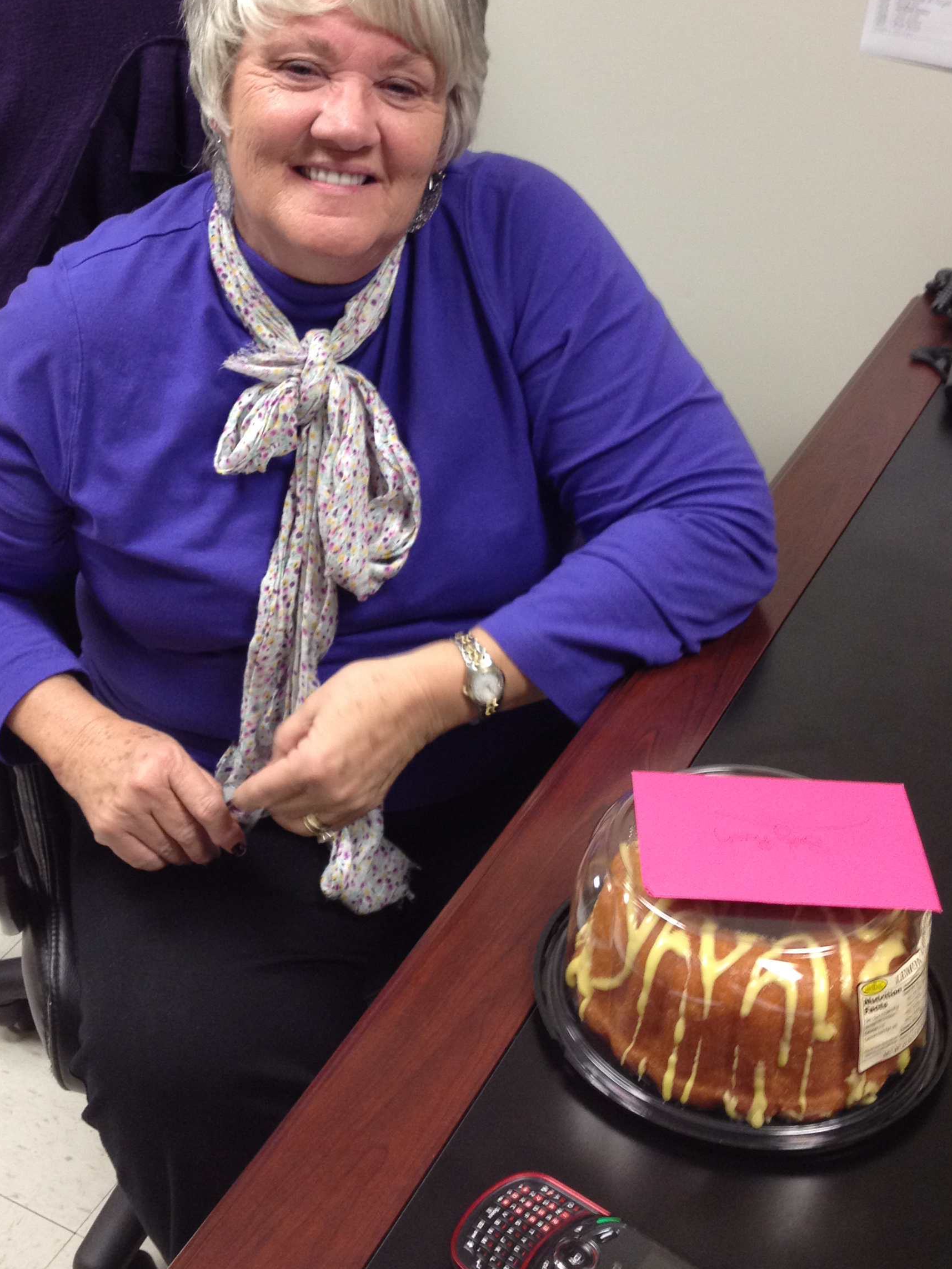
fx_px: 1833
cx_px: 340
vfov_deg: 37.9
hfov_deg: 29.0
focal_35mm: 50
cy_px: 465
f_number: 2.4
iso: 100
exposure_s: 1/20
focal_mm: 4.28
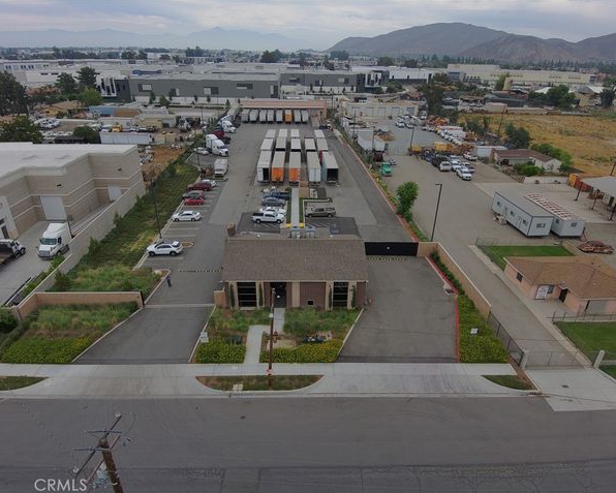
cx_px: 303
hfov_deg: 75.0
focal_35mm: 22
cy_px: 246
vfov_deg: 63.1
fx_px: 401
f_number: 2.8
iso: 100
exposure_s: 1/626
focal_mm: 3.7
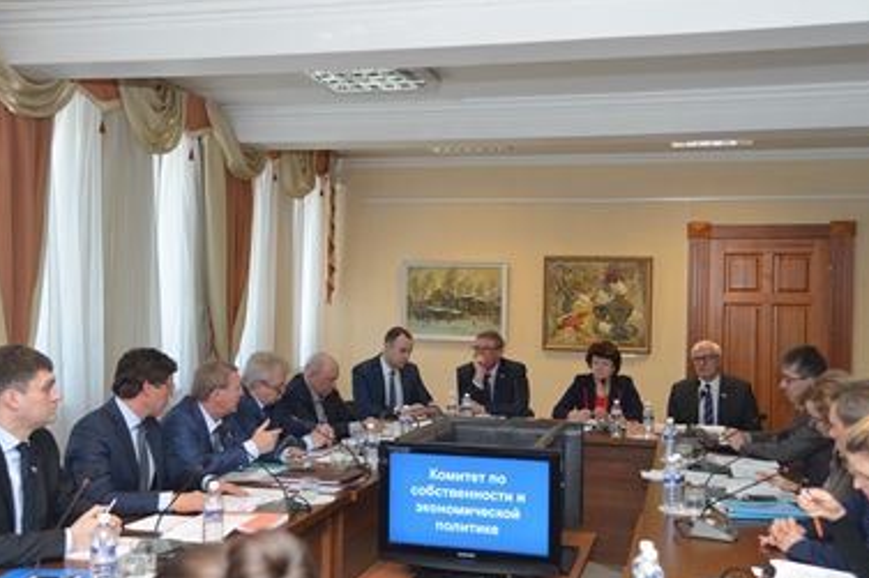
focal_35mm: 39
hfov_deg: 49.6
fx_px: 941
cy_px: 297
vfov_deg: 34.2
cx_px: 429
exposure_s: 1/60
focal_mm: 35
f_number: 4
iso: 320
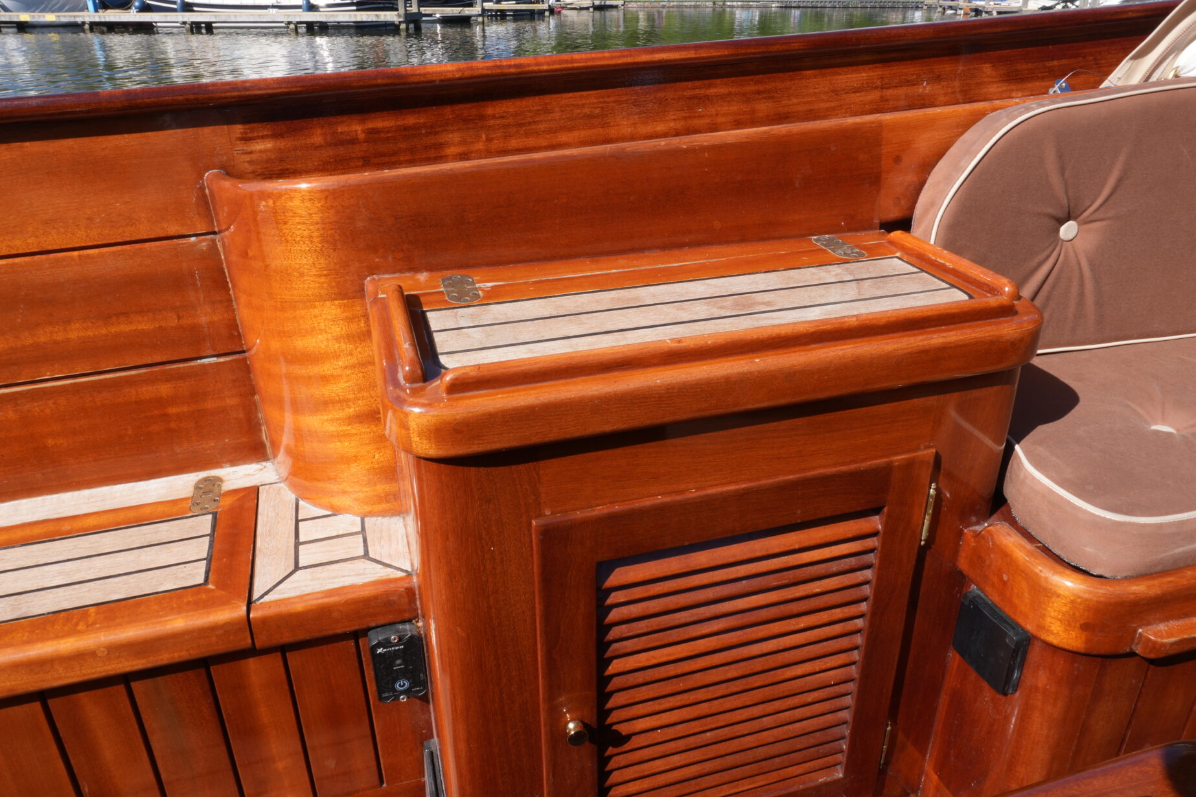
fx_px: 864
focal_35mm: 26
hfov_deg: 69.4
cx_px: 591
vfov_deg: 49.5
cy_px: 370
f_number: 22
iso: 125
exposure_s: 1/30
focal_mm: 16
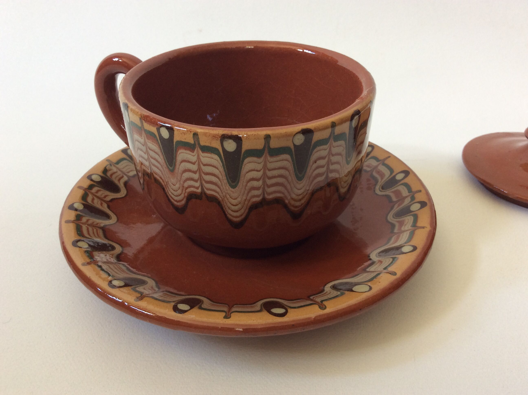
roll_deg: +2.1
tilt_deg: -34.3
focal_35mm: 32
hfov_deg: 56.9
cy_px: 198
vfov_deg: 44.1
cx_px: 264
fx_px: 487
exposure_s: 1/25
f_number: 2.4
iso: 40
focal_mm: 3.3
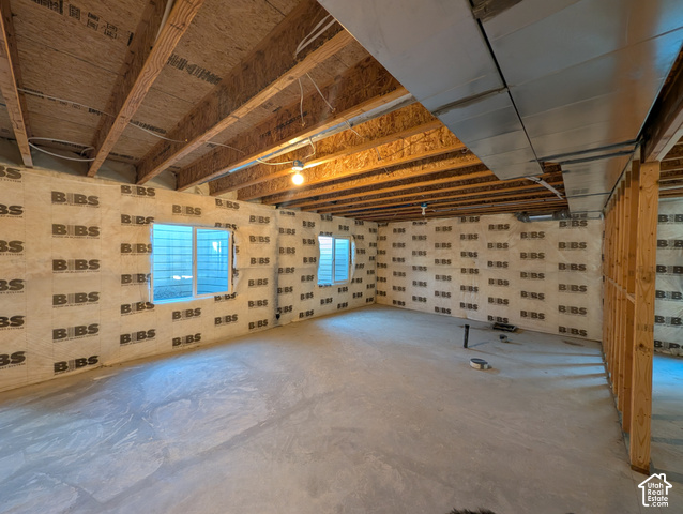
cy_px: 257
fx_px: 237
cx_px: 342
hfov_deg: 110.5
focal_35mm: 12
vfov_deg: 94.6
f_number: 1.7
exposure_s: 1/30
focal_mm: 2.02
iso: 122
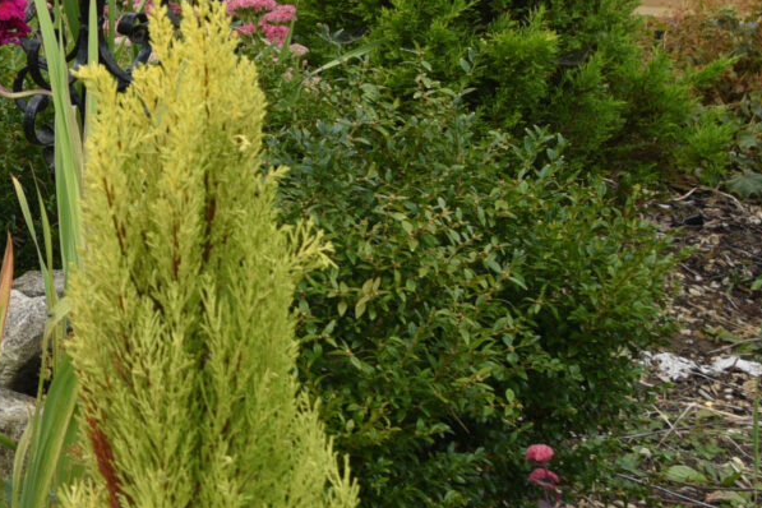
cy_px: -298
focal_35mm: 103
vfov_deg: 12.5
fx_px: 2180
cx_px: -567
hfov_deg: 16.8
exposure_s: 1/125
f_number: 5.6
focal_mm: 24
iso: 200
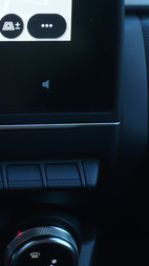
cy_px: 67
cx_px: -66
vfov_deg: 20.8
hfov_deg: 11.4
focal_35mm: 102
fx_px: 718
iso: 100
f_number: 2.8
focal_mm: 6.1
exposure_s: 1/60
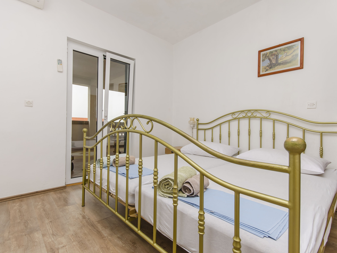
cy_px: 127
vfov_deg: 74.7
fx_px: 165
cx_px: 154
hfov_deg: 90.8
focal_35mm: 17
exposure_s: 1/125
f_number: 7.1
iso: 100
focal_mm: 10
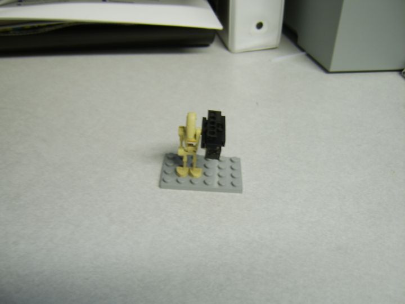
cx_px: 202
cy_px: 152
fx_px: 363
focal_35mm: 31
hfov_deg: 58.4
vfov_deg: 45.4
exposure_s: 1/12
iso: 71
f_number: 2.7
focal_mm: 8.13
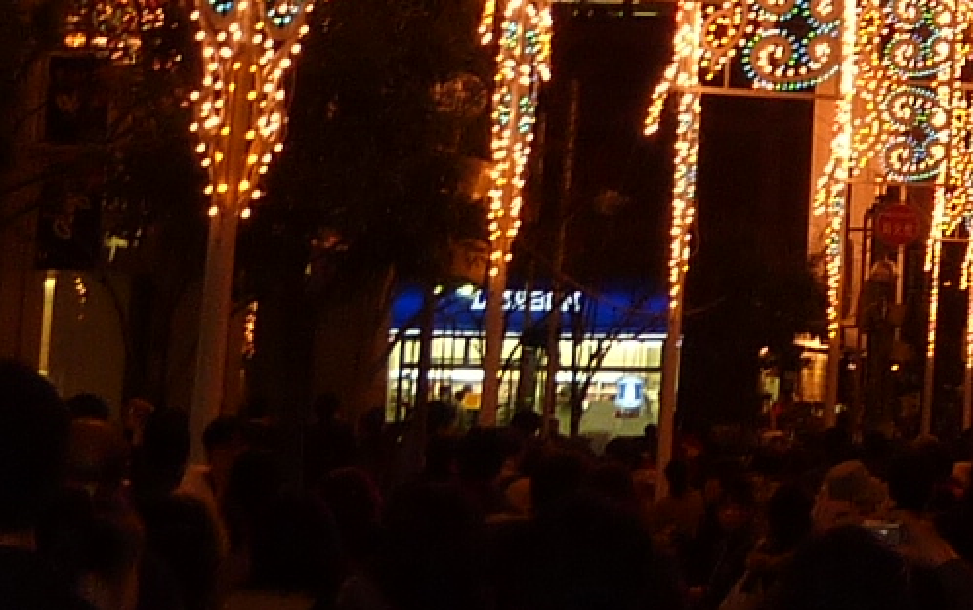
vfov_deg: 9.4
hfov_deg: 14.7
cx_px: 1325
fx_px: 3582
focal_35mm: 135
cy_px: -348
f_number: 3.3
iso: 100
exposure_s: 1/30
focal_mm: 4.1
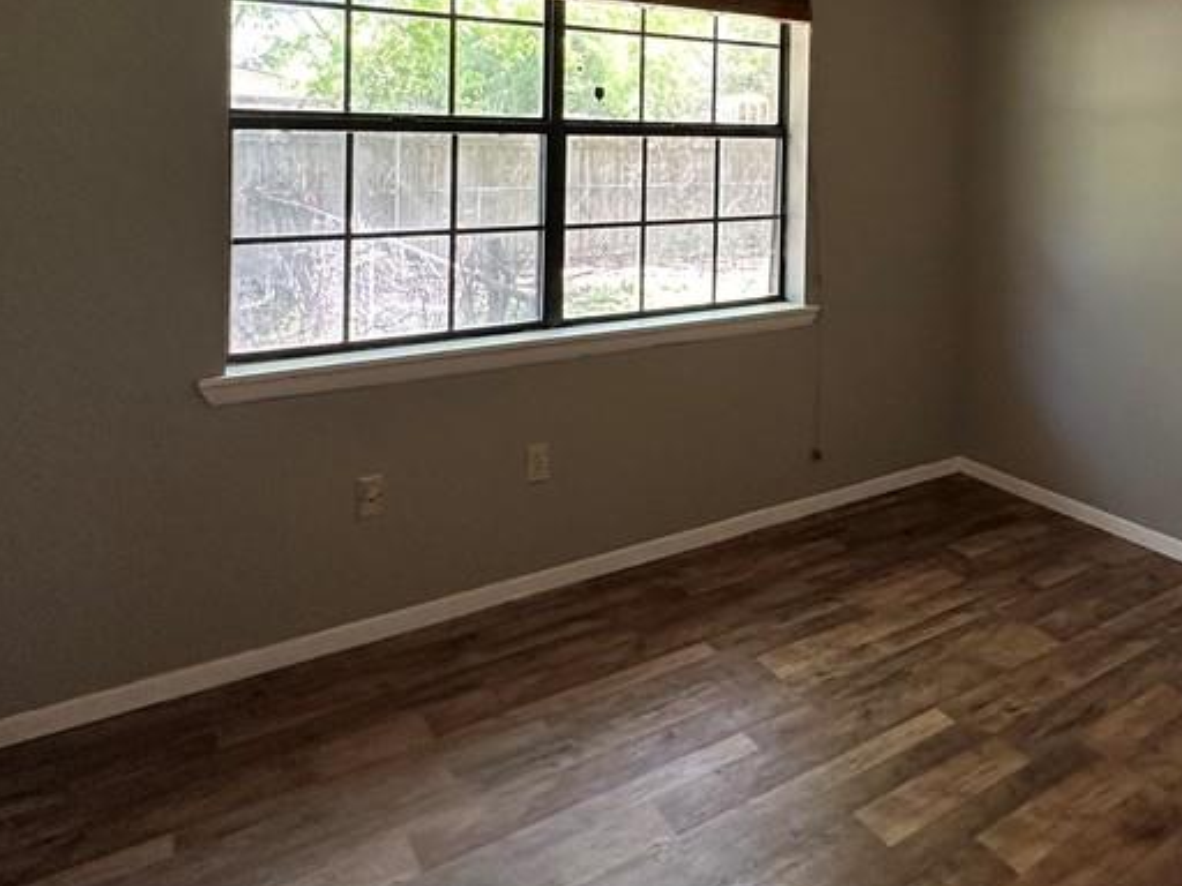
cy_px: 145
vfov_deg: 46.4
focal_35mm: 28
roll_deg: -1.0
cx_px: 850
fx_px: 956
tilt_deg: +0.4
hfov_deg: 60.8
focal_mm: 2.22
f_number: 2.2
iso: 250
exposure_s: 1/120
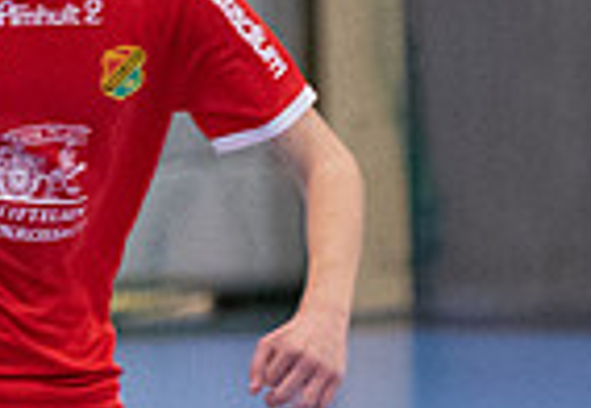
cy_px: 425
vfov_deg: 1.5
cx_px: 119
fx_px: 16098
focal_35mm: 970
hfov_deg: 2.1
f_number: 3.2
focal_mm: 130
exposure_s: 1/400
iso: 4500
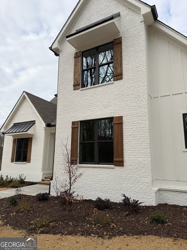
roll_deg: -0.3
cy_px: 125
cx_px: 94
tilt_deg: +10.8
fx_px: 173
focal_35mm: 24
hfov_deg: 56.8
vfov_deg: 71.6
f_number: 1.78
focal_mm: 6.76
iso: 80
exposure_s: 1/1901
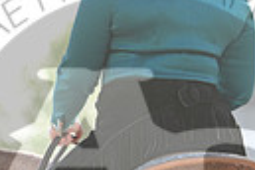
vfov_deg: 1.9
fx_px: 5248
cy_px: 173
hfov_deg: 2.8
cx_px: 138
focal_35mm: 741
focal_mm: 165
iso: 1000
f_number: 4.5
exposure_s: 1/2000
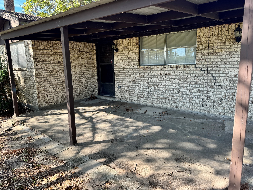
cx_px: 126
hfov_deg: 71.6
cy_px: 95
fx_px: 175
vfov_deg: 56.8
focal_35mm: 24
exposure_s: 1/325
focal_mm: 6.76
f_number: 1.78
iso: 80
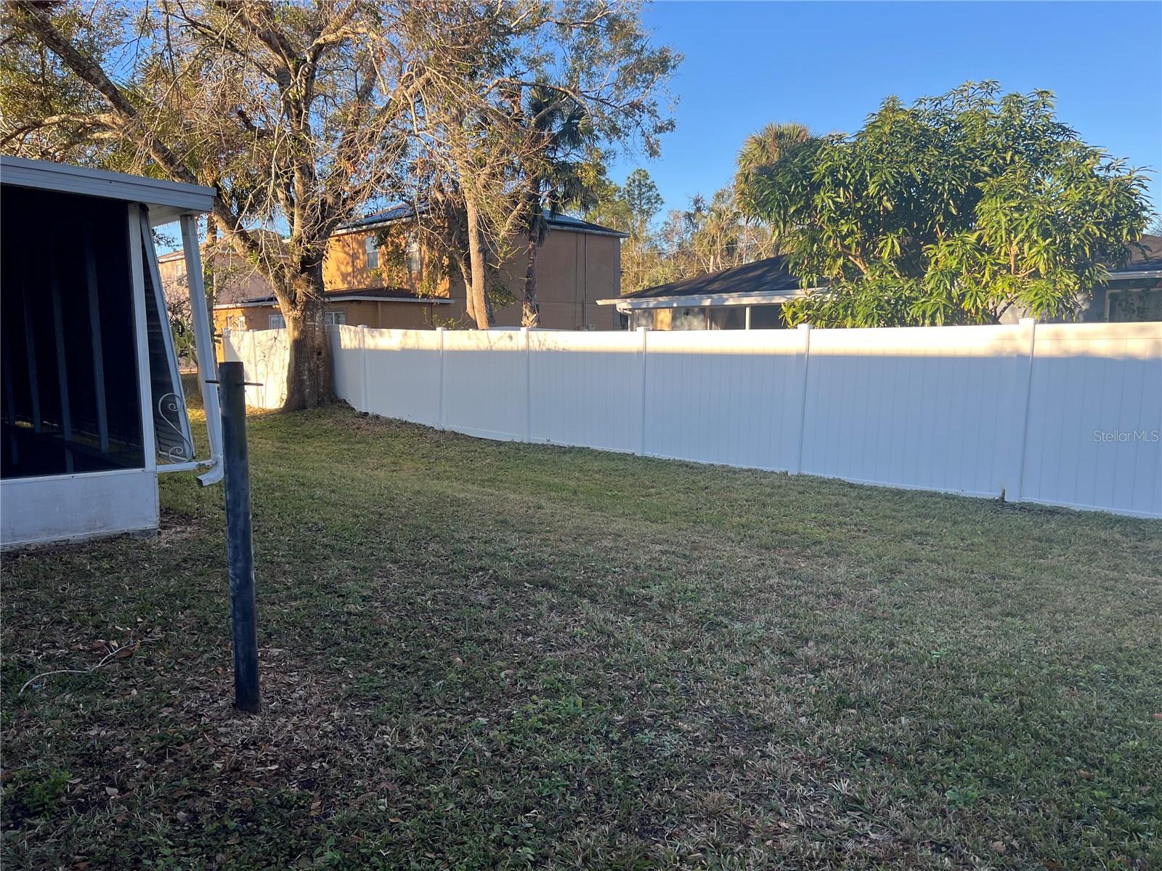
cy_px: 436
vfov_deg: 53.1
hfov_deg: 67.3
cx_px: 581
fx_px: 873
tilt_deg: -7.3
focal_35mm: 26
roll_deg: +1.7
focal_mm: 5.7
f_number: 1.5
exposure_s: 1/797
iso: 50
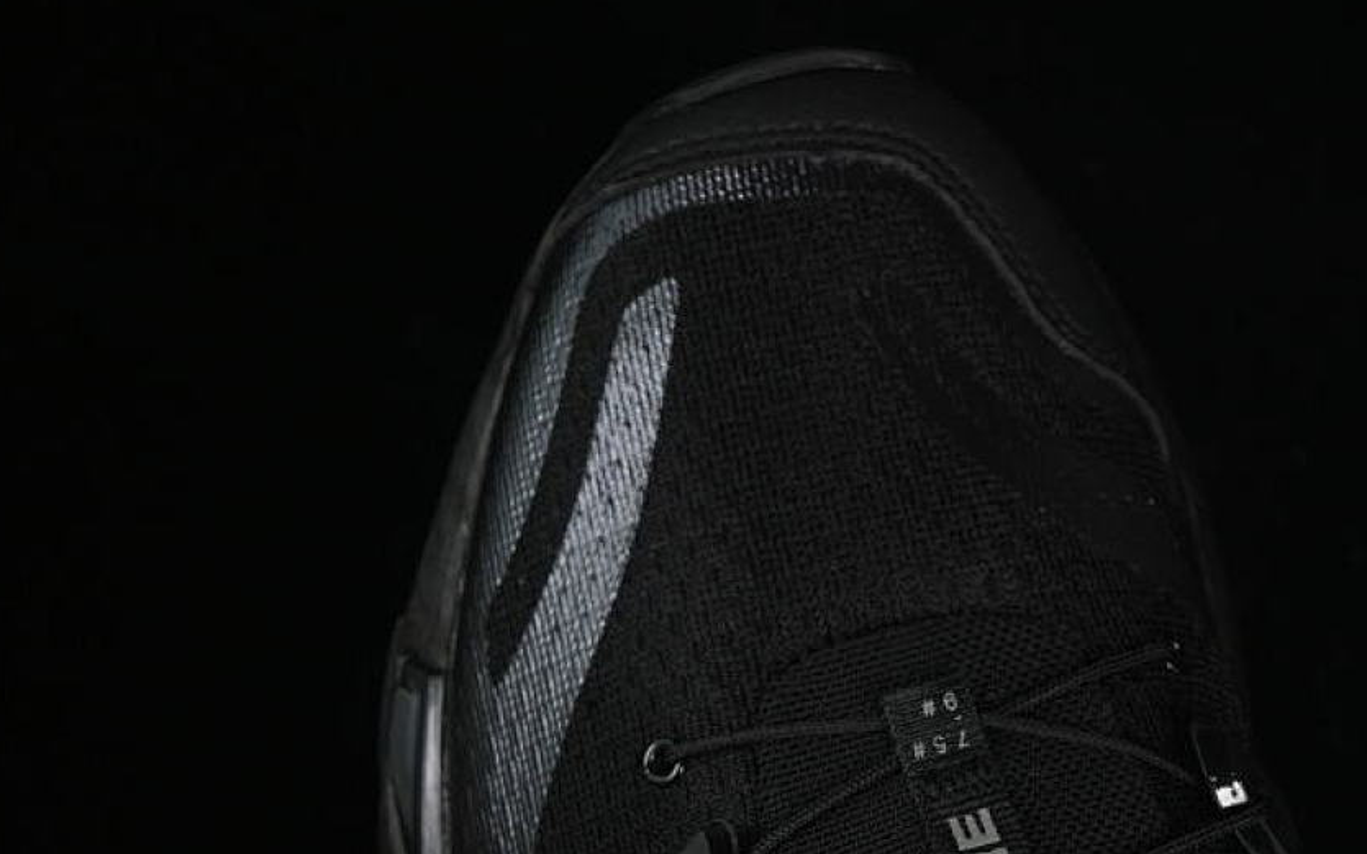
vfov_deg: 13.2
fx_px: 3688
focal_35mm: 99
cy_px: 584
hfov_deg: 21.0
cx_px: 864
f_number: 6.3
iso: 160
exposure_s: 1/50
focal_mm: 50
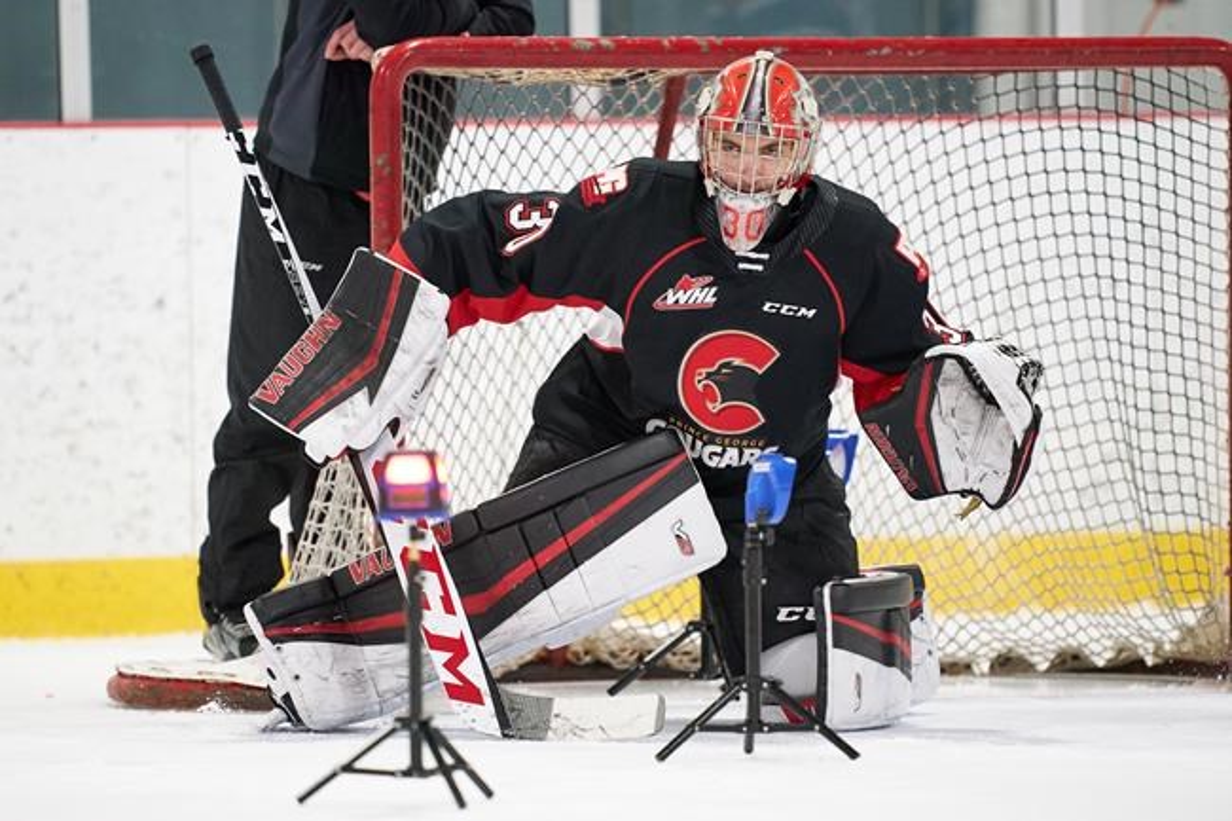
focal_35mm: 400
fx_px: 13685
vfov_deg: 3.4
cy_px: 410
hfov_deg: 5.2
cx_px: 616
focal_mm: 400
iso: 5000
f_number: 2.8
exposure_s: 1/1000
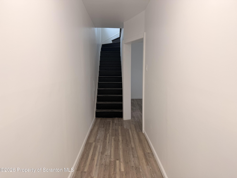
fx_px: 164
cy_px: 89
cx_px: 118
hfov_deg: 71.6
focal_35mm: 24
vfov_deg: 56.8
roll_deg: +0.6
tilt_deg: -6.5
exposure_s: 1/120
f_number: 1.78
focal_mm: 6.76
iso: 100
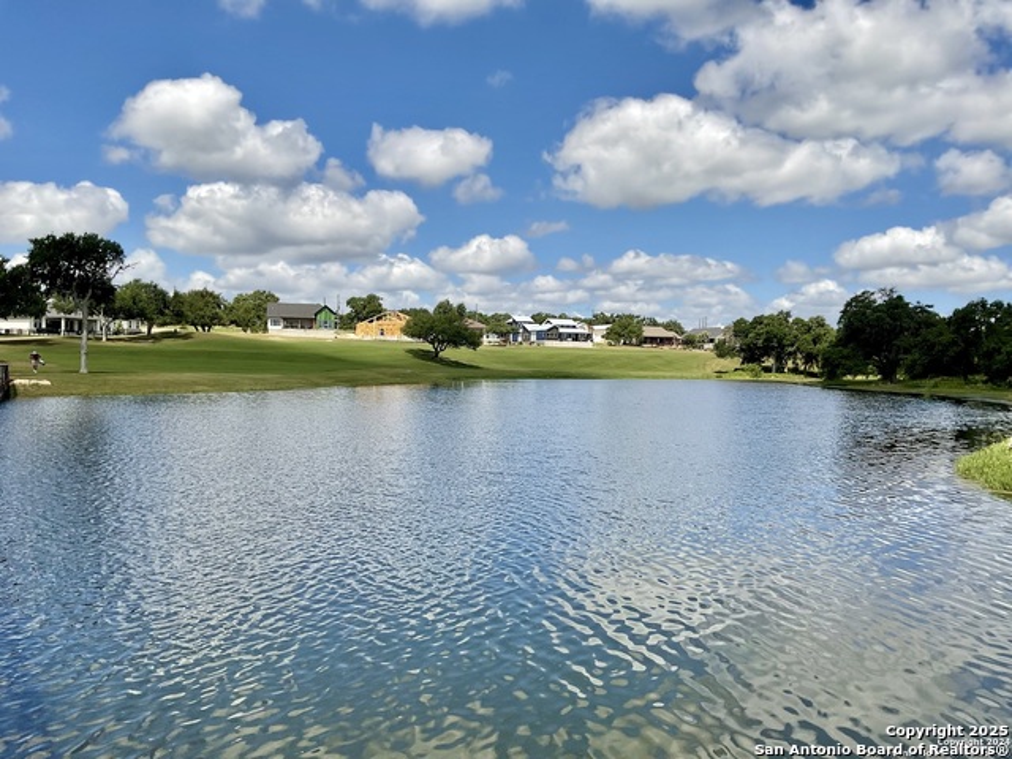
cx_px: 506
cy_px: 380
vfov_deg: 48.2
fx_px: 848
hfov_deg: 61.7
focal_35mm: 29
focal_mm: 3
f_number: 1.8
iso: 16
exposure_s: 1/2667
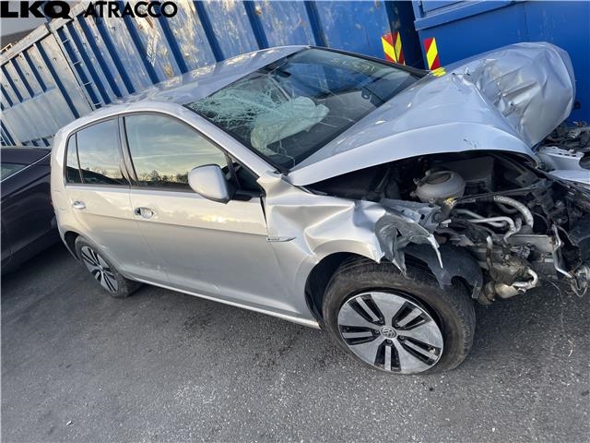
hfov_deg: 67.3
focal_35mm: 26
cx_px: 295
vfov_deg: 53.1
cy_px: 222
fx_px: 443
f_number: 1.6
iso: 32
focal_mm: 4.2
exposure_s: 1/467
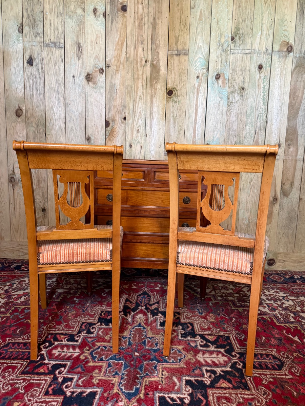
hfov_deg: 56.8
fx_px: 282
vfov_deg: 71.6
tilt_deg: -7.6
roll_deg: -3.3
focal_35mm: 24
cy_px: 203
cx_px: 152
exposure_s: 1/50
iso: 640
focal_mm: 6.76
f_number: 1.78
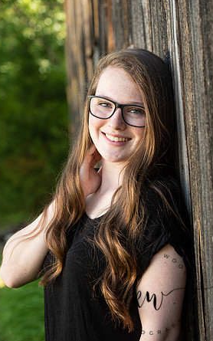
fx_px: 957
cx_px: 104
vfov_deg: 20.2
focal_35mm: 103
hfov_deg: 12.7
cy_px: 169
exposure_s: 1/200
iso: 400
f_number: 5.6
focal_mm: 100
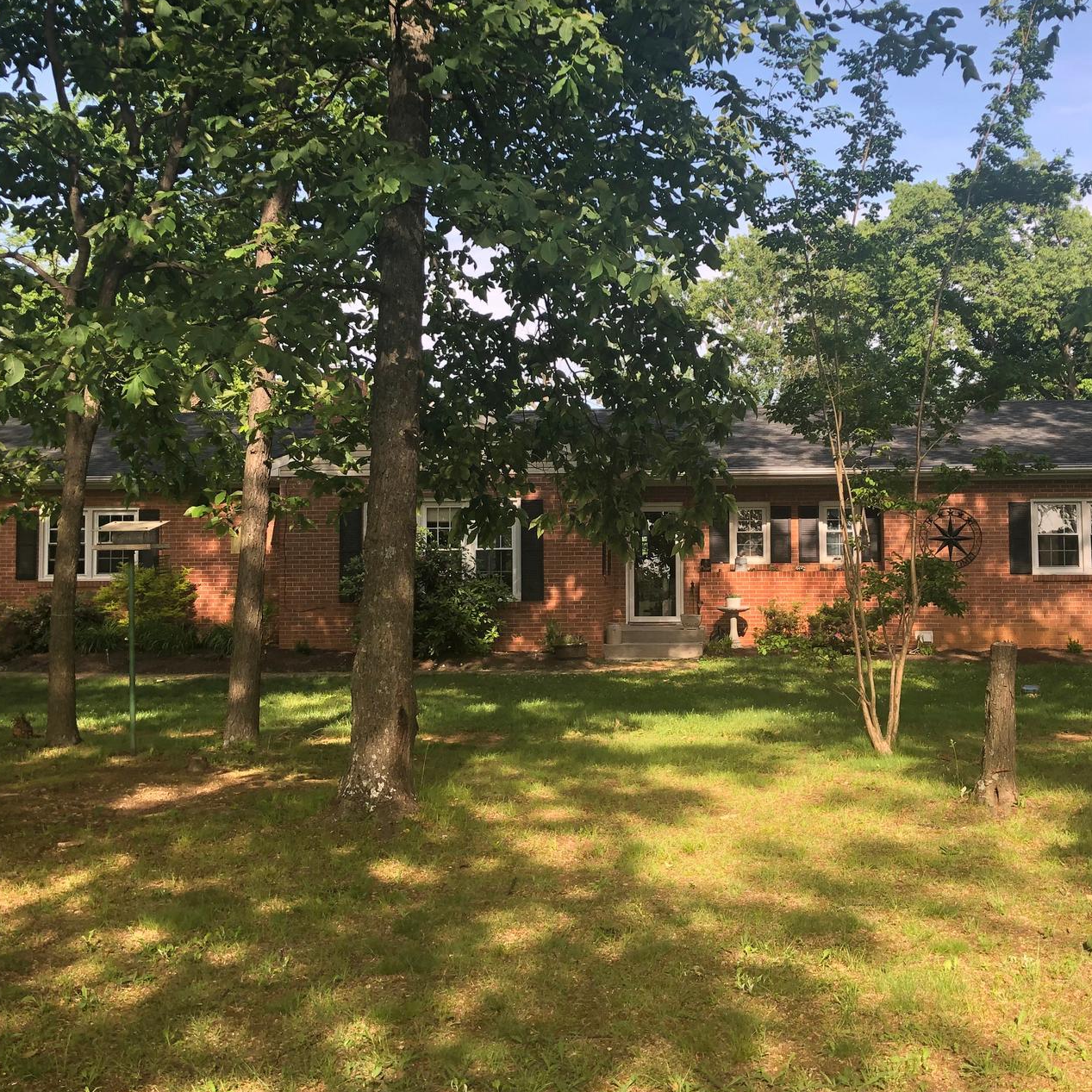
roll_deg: +0.3
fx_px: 1428
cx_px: 654
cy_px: 506
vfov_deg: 41.8
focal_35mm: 40
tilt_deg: +3.0
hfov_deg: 41.7
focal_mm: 4
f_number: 1.8
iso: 20
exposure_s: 1/320
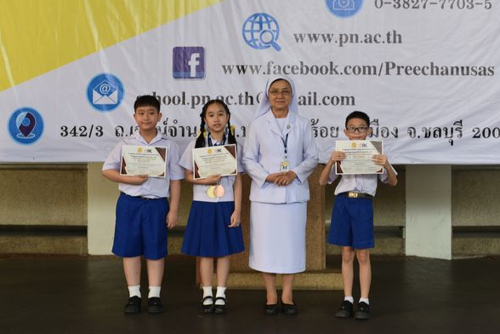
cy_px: 166
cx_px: 254
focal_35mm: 51
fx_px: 708
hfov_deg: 38.9
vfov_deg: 26.5
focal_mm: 50
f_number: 4
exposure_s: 1/60
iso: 400
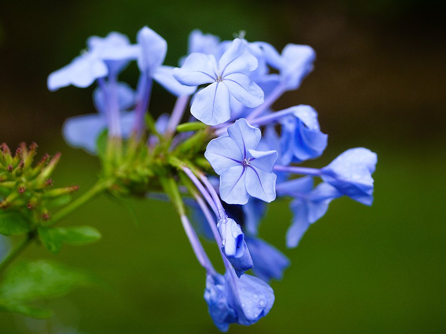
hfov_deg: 16.3
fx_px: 1559
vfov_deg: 12.2
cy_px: 167
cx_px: 222
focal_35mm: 121
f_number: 2.8
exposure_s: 1/320
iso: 160
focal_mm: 60
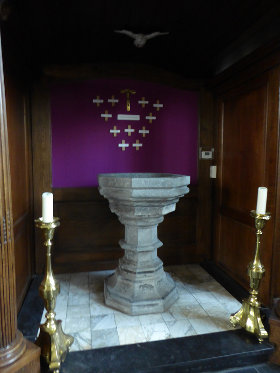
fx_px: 270
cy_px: 186
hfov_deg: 54.9
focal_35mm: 25
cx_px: 140
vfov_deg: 69.4
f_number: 3.3
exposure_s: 1/4
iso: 500
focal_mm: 4.3
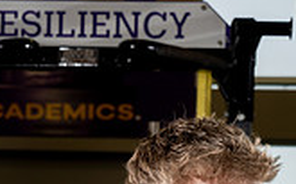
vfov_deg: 8.8
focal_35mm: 139
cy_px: 388
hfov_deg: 15.0
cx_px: 70
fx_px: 1121
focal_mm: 50
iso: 640
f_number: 5.6
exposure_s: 1/250
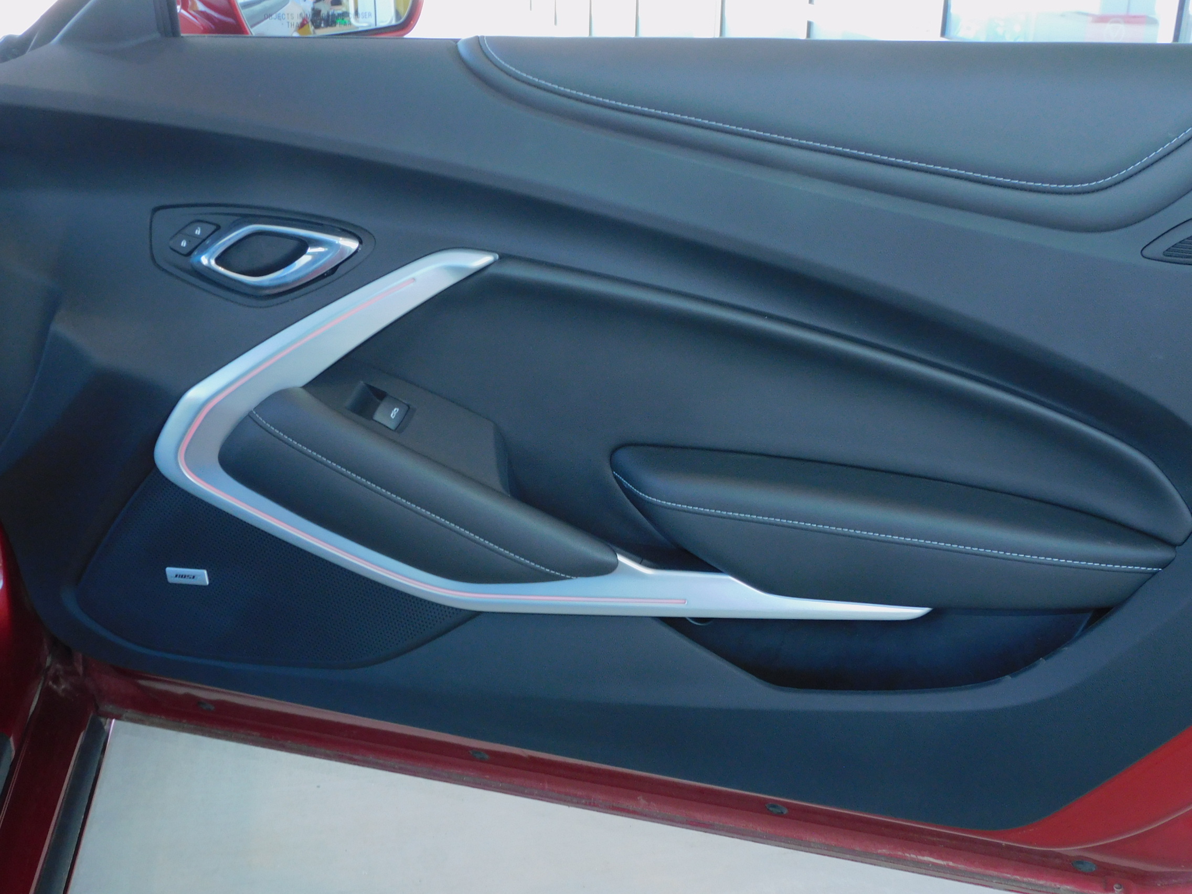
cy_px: 447
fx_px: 1377
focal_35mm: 40
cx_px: 596
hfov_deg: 46.8
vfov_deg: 36.0
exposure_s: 1/30
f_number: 3.8
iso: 200
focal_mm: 7.2
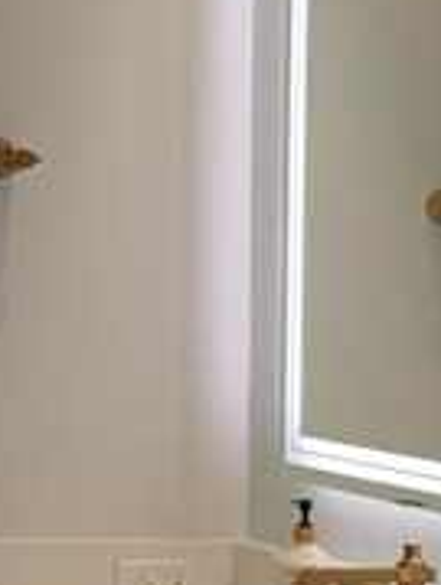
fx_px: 2319
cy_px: 791
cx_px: 970
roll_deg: -4.4
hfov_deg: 9.8
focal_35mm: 137
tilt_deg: -11.9
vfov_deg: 13.8
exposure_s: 1/120
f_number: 1.78
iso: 100
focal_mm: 6.76
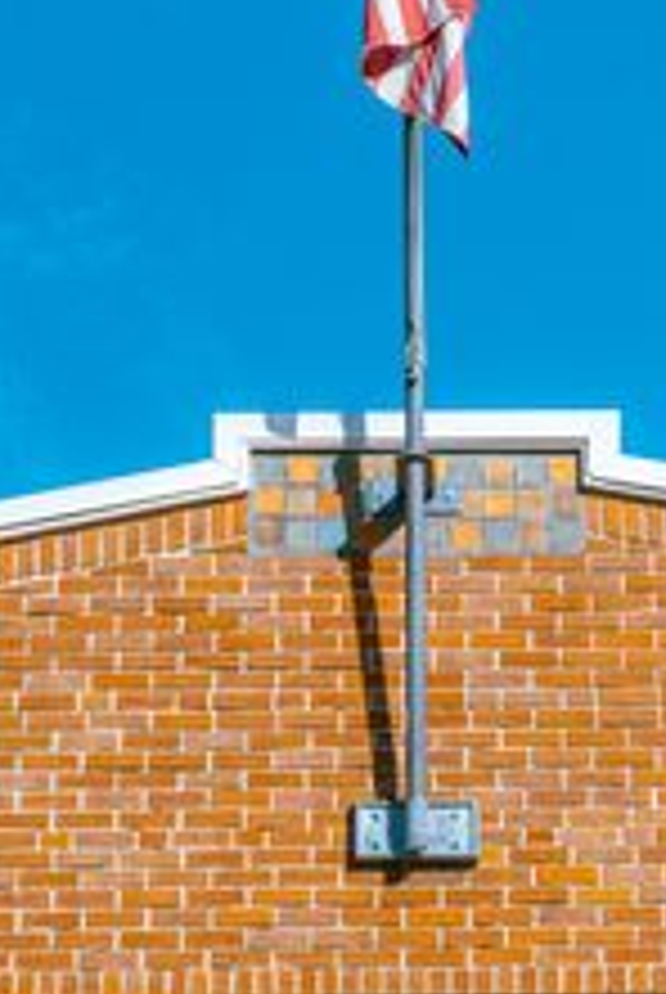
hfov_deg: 8.5
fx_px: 4481
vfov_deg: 12.7
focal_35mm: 162
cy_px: 531
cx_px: 441
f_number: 5.6
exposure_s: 1/6400
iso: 320
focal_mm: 70
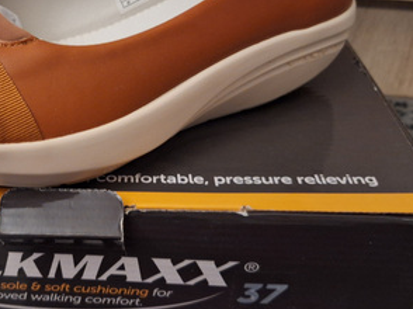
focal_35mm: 47
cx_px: 77
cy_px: 121
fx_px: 560
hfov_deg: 38.8
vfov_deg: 30.7
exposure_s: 1/20
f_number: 1.8
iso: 640
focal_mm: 5.54
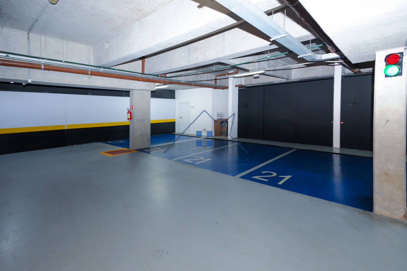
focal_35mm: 16
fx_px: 181
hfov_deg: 96.8
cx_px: 204
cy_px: 136
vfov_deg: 73.7
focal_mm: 16
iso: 640
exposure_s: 1/30
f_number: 4.5
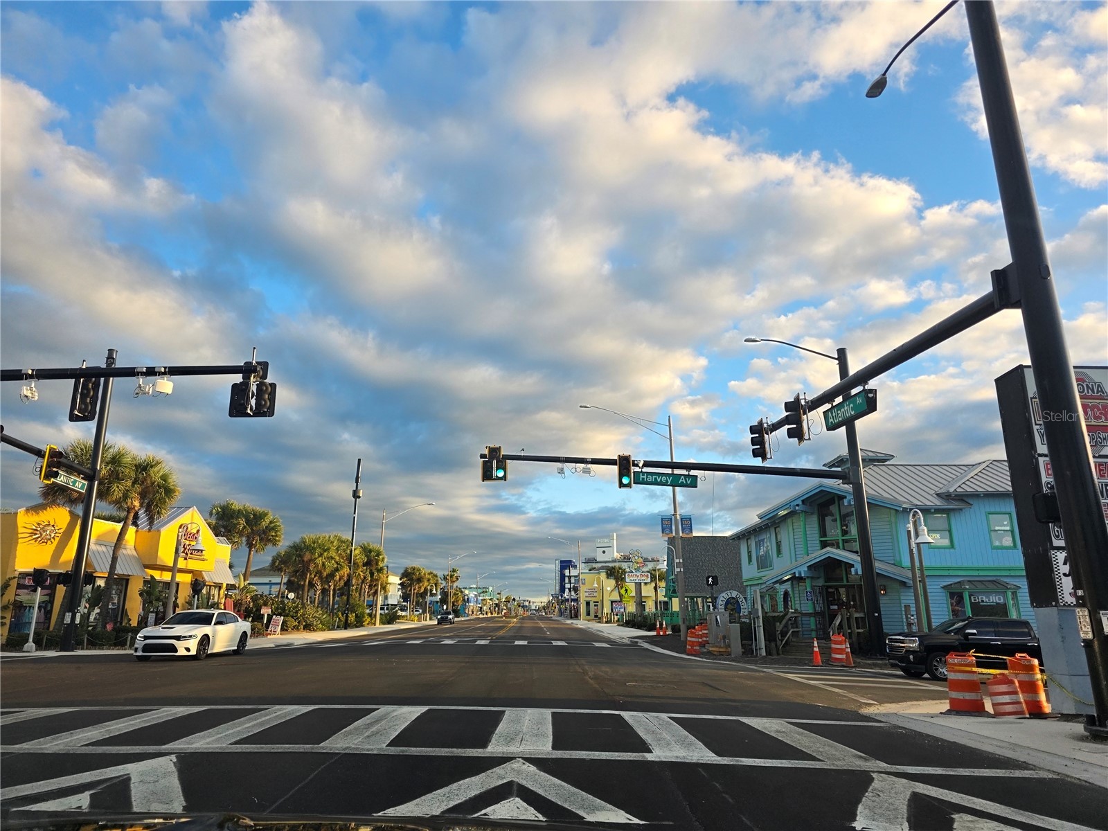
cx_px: 554
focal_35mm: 23
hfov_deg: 73.9
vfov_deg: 58.9
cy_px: 416
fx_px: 736
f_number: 1.7
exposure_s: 1/359
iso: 32
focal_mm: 6.3
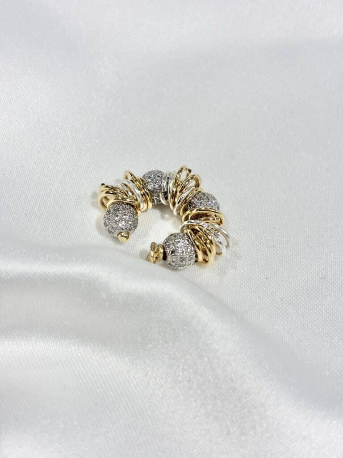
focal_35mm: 52
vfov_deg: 36.8
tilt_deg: -41.3
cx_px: 172
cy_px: 229
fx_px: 687
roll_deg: +5.4
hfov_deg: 28.0
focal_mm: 5.96
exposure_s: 1/295
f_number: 1.6
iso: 32
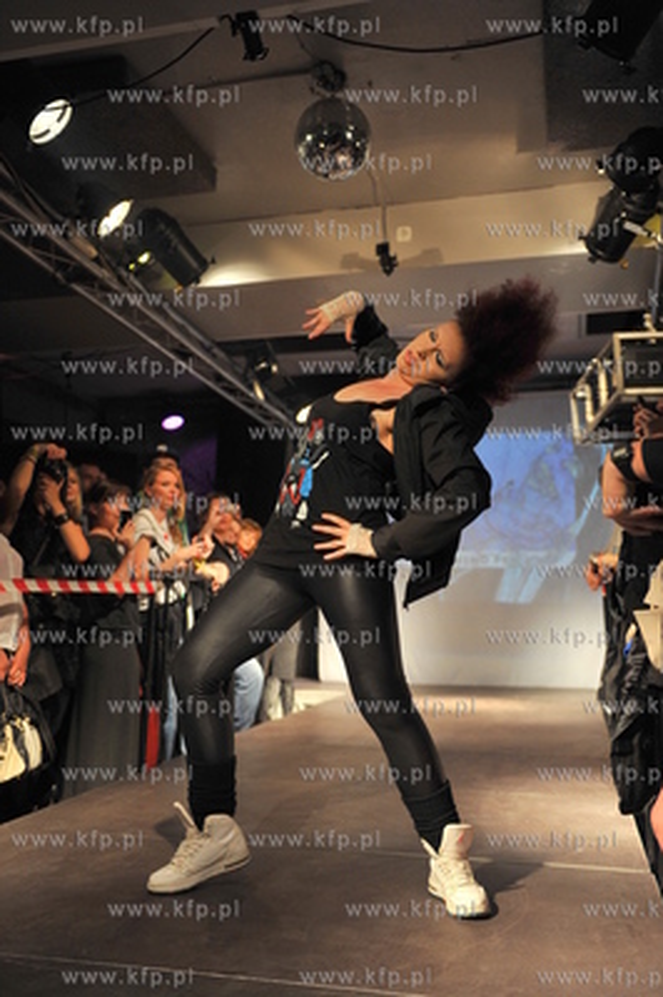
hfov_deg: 38.8
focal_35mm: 34
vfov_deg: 55.8
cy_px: 498
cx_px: 332
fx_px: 941
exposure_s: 1/640
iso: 1600
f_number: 2.8
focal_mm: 34
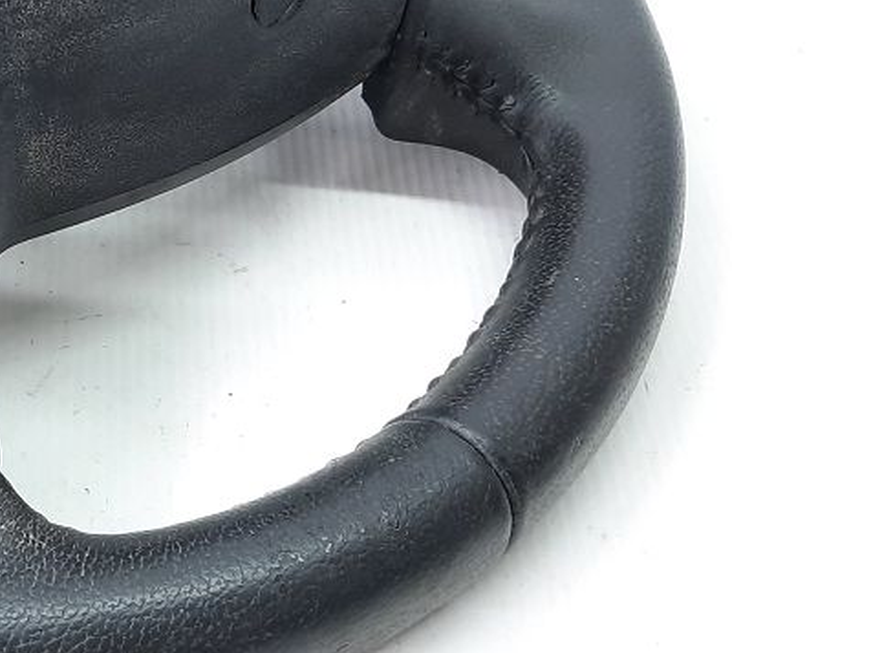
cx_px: -146
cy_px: 75
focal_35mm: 63
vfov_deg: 22.7
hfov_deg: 27.4
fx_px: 1585
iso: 125
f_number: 2
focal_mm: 4.6
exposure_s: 1/50
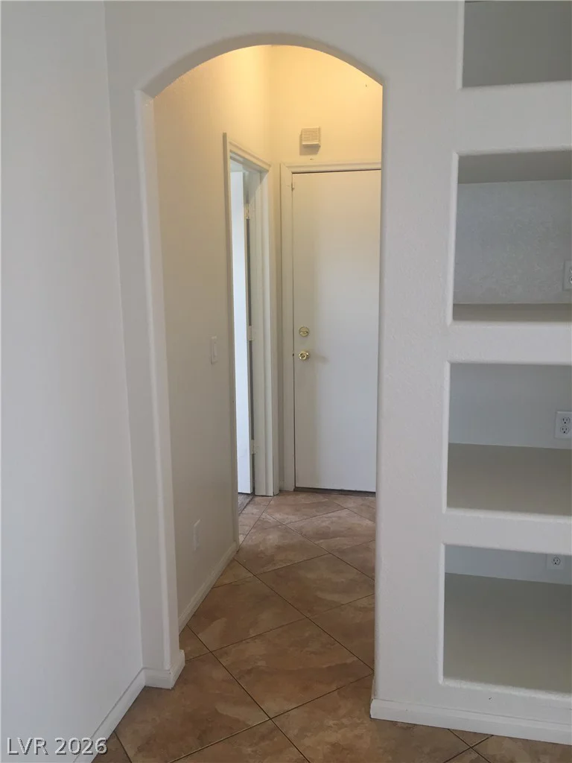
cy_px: 382
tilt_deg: -11.6
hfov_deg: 48.2
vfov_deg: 61.7
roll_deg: +0.4
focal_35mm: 29
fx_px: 639
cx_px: 286
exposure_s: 1/30
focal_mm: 4.15
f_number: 2.2
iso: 64
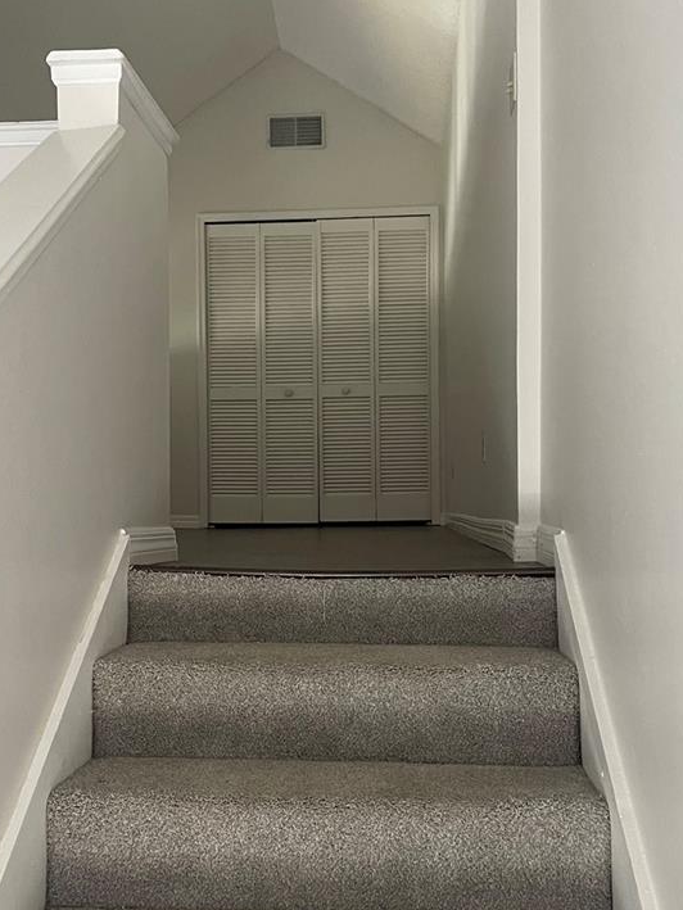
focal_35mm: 44
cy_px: 520
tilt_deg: -1.1
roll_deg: +0.3
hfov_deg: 32.8
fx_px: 1157
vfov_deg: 42.8
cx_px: 299
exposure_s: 1/60
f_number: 1.6
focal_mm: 4.2
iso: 160
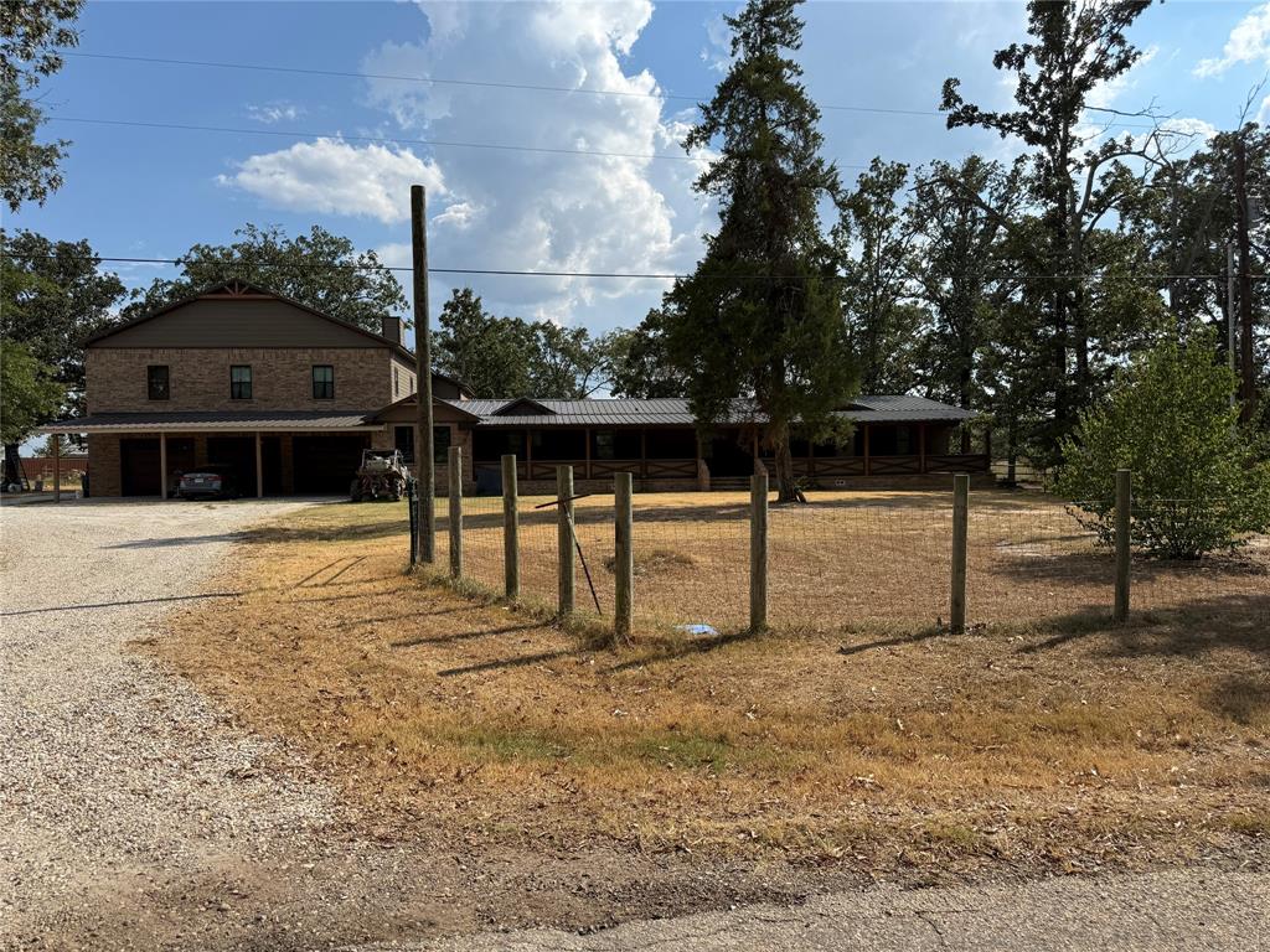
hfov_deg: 71.6
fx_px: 881
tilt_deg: -1.0
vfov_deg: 56.8
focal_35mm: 24
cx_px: 635
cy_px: 476
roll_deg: +1.1
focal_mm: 6.76
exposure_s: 1/6173
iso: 80
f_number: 1.78
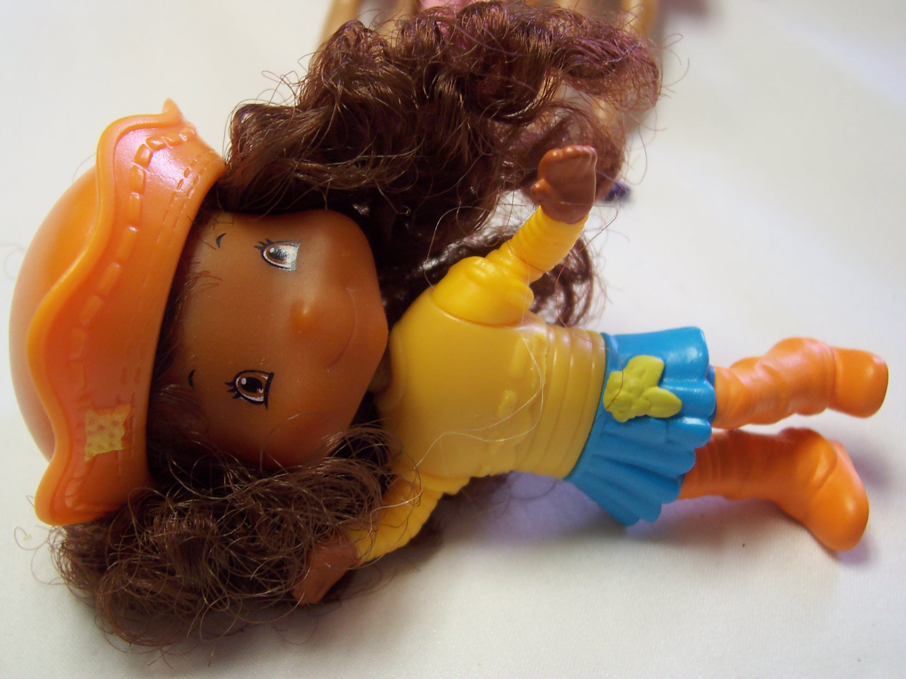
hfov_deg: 50.1
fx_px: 968
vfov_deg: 38.7
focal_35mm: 37
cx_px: 453
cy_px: 340
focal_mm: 5.6
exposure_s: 1/30
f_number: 2.8
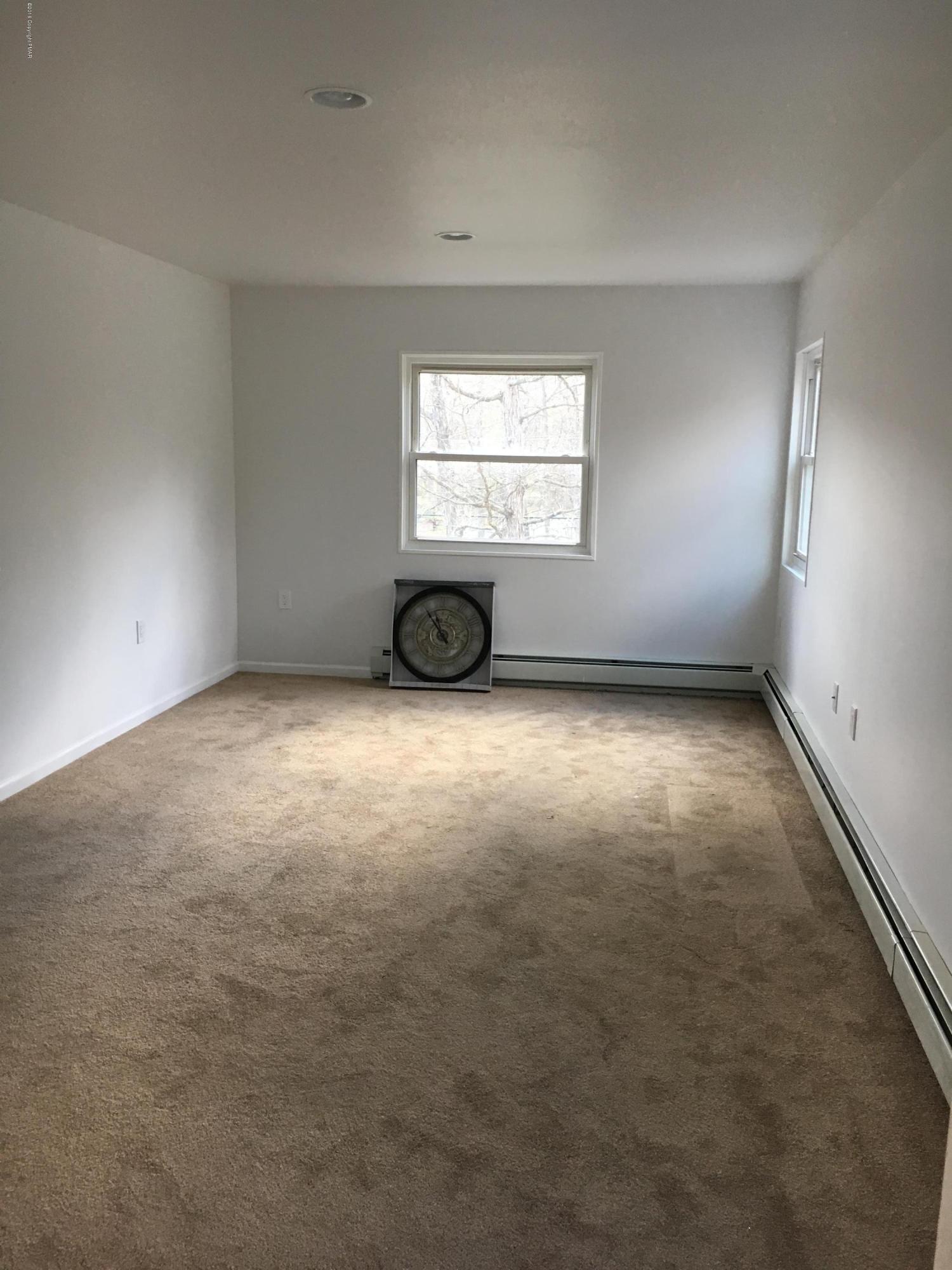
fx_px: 1063
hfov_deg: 48.2
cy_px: 635
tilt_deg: -9.3
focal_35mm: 29
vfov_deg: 61.7
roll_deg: +0.3
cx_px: 476
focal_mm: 4.15
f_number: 2.2
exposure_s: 1/30
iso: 40
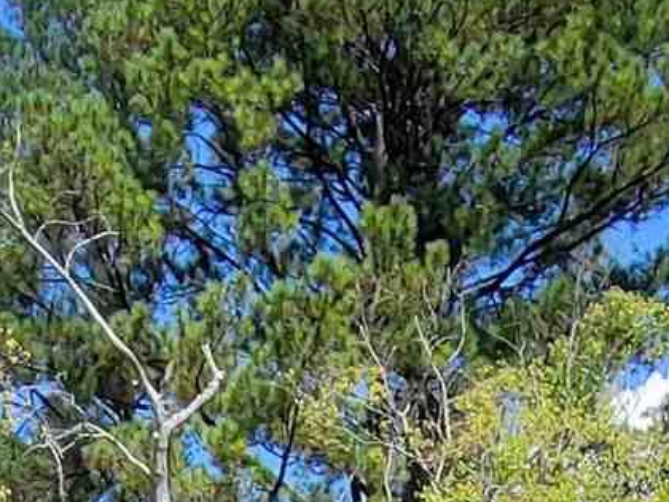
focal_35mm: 95
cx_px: 253
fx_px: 1836
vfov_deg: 11.6
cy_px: 1335
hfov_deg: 20.6
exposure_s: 1/904
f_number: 2.2
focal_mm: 2.2
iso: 50
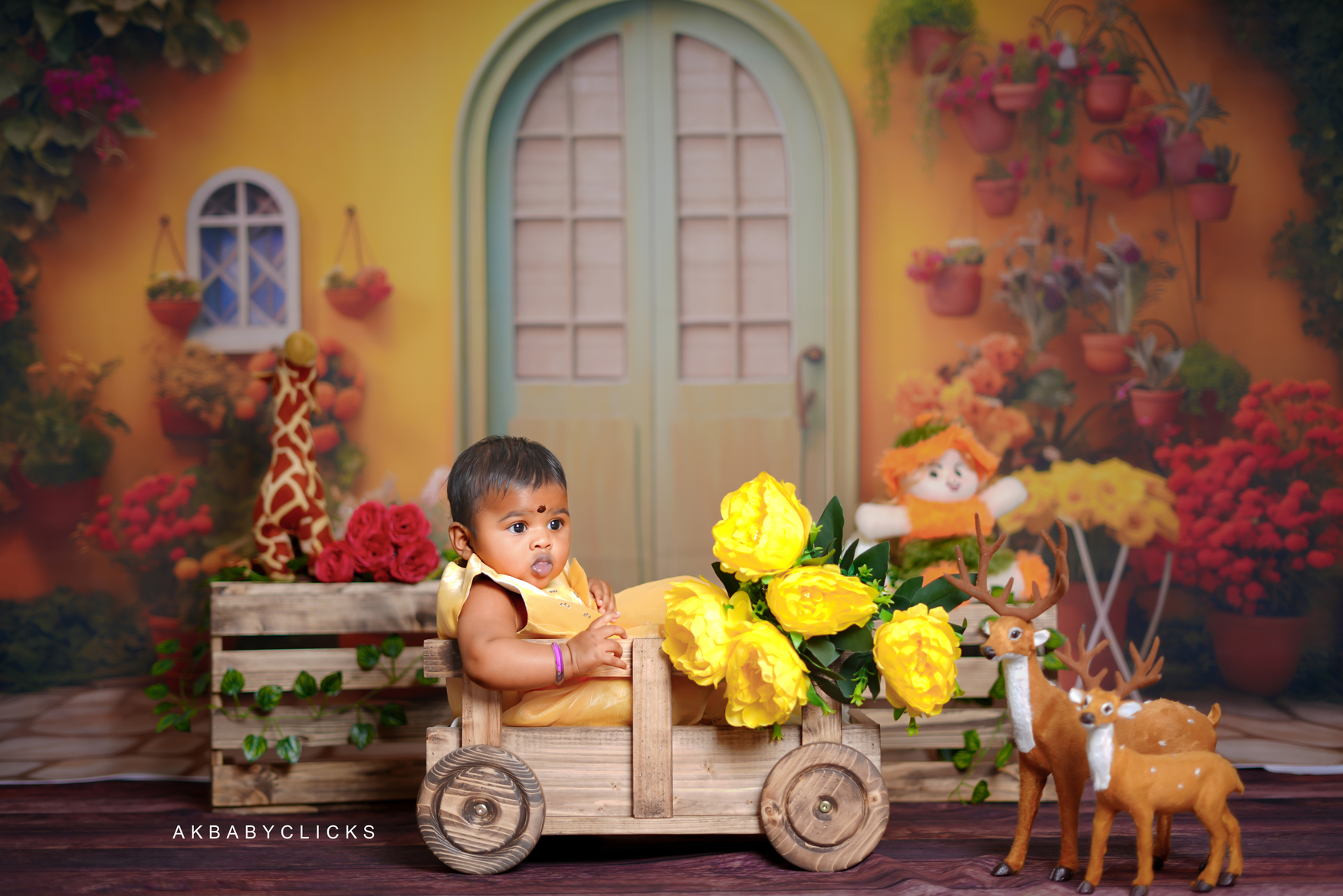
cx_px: 672
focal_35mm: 50
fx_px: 1865
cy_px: 448
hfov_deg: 39.6
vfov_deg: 27.0
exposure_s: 1/160
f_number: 1.8
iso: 80
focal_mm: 50
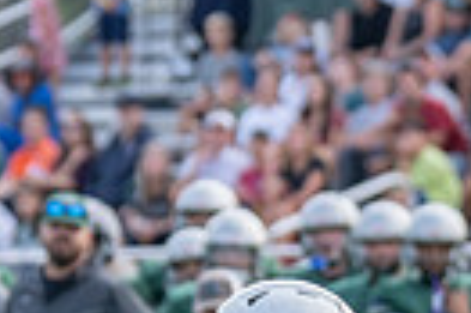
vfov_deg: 2.0
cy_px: 613
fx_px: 9108
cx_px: 237
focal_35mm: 697
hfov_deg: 3.0
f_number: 2.8
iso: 500
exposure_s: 1/1600
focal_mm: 95
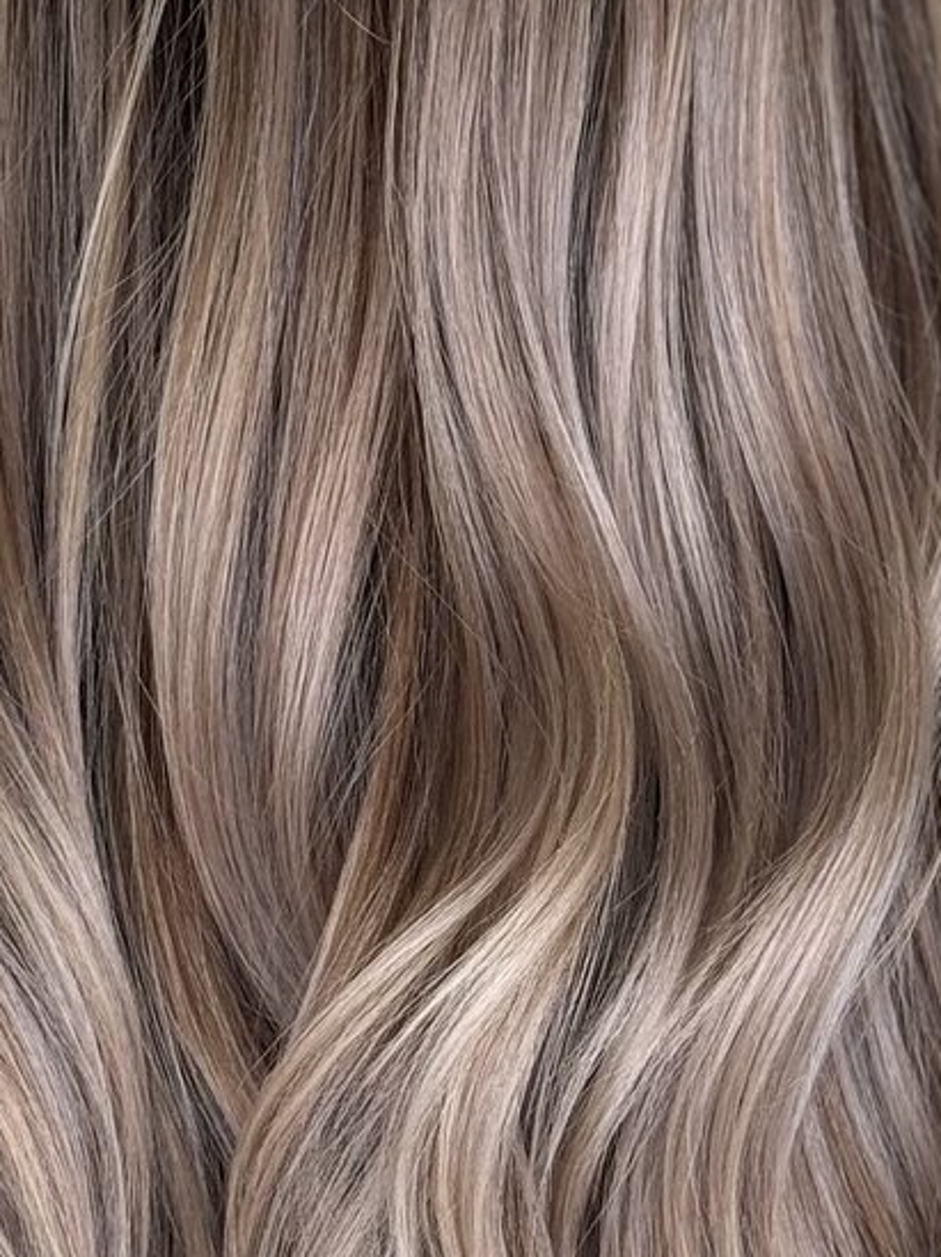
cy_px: 744
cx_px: 440
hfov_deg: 10.6
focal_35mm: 140
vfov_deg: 14.1
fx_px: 5080
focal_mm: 6.76
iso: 80
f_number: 1.78
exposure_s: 1/120
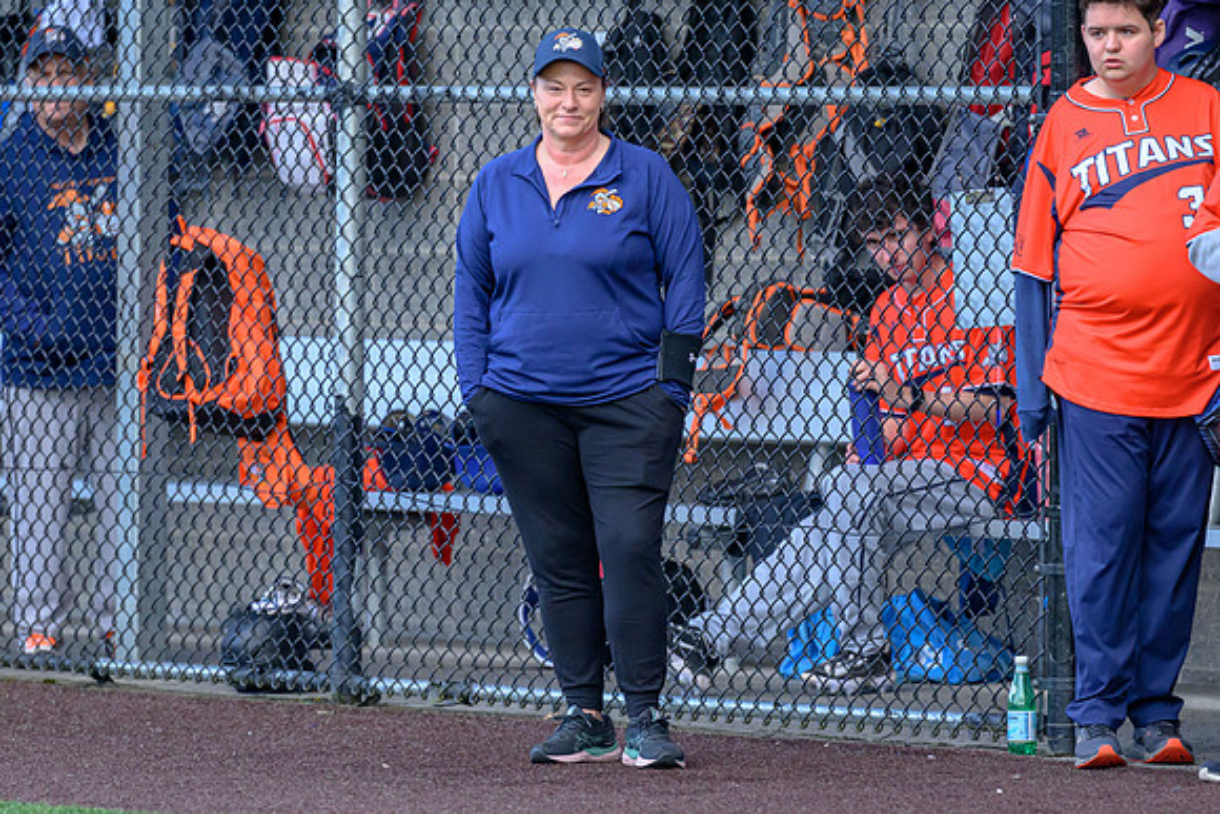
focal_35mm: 365
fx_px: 12375
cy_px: 420
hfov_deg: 5.6
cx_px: 536
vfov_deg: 3.8
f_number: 3.2
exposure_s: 1/2000
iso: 1800
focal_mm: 200
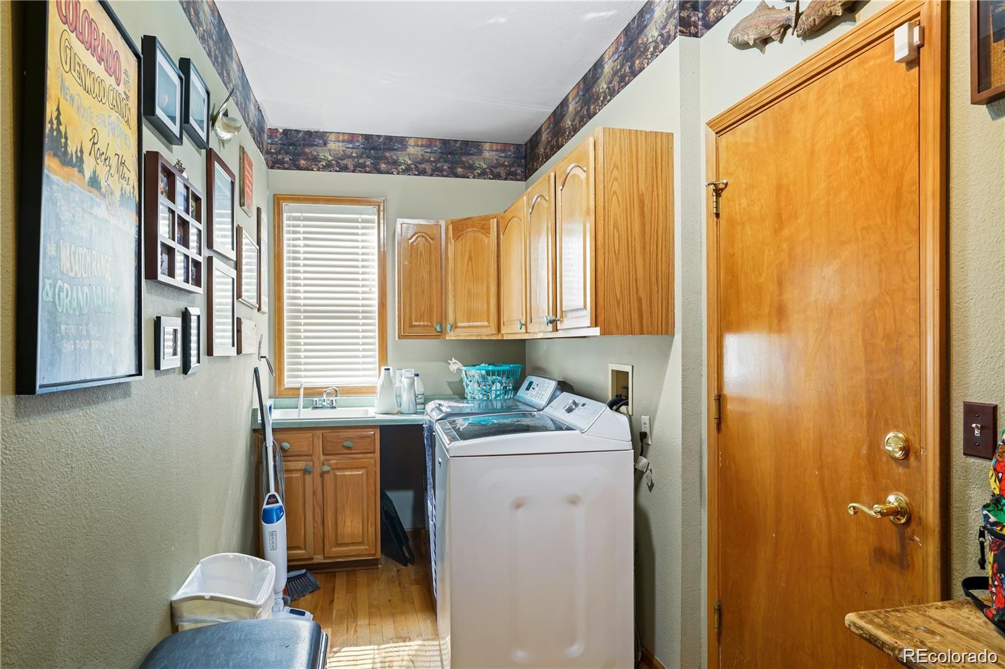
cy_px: 334
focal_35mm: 22
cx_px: 502
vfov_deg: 57.2
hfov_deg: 78.6
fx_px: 614
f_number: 9
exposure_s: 3.2
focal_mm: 22
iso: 100
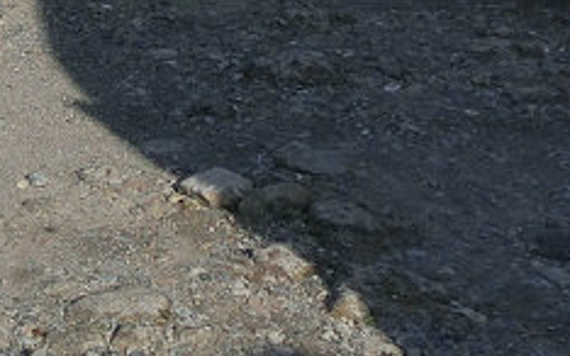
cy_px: -397
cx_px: -348
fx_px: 2018
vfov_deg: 9.3
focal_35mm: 130
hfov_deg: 14.7
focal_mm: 5
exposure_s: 1/250
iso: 80
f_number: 8.8
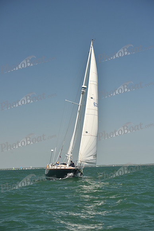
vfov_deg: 21.5
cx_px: 77
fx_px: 609
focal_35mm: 95
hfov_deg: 14.4
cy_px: 116
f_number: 5
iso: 250
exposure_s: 1/800
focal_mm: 95
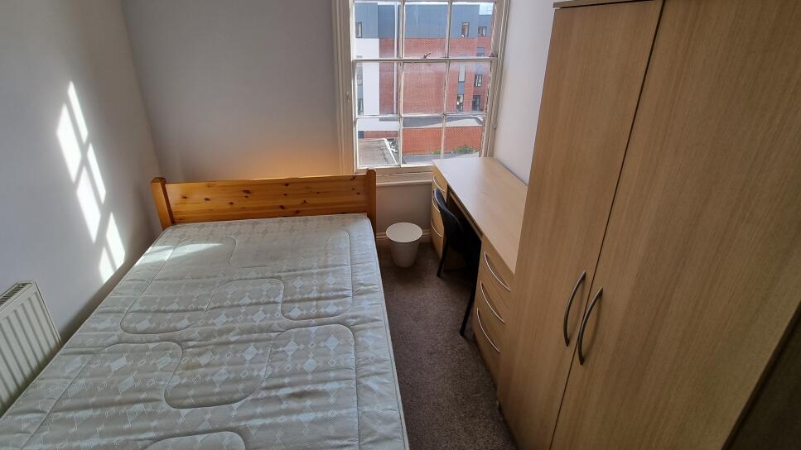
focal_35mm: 15
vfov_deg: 69.0
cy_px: 159
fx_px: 319
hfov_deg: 102.9
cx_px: 384
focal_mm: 2.2
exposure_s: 1/197
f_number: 2.2
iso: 50
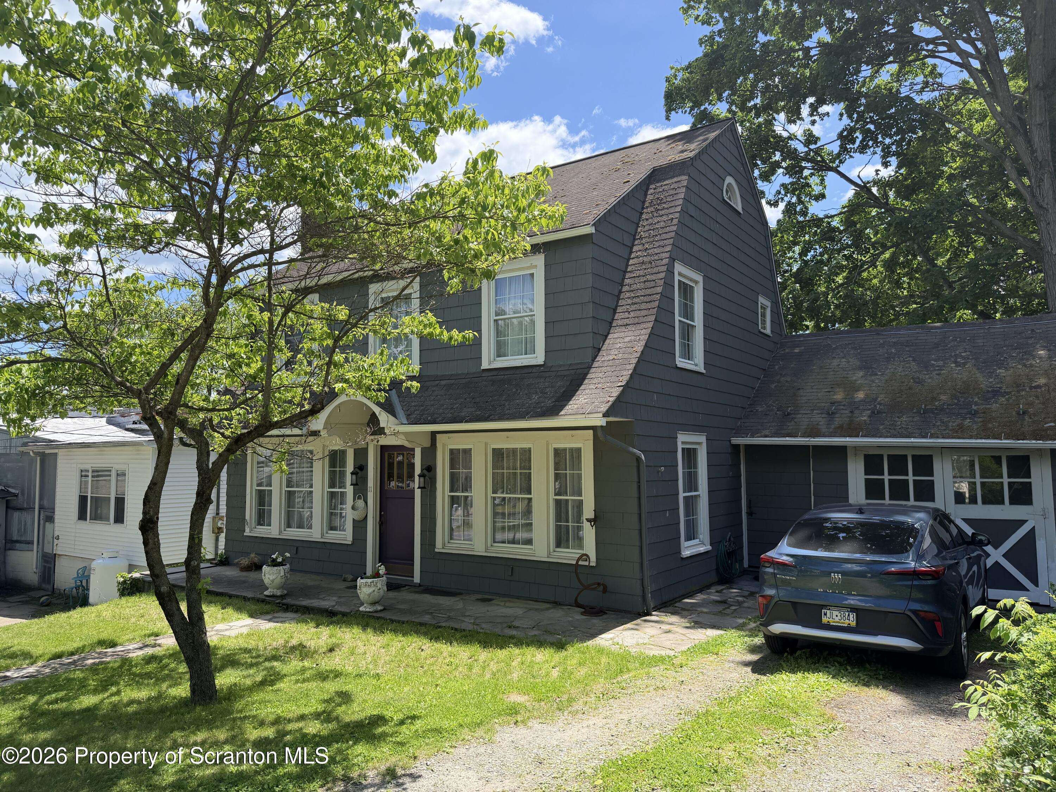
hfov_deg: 71.6
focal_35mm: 24
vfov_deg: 56.8
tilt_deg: +3.7
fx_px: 732
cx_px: 528
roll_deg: +0.6
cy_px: 396
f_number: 1.78
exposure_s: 1/2525
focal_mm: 6.76
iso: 100
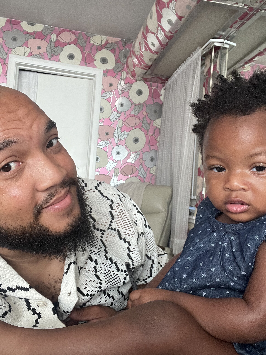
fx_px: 307
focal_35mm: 30
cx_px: 133
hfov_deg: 46.8
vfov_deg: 60.0
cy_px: 178
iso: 160
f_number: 2.2
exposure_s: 1/60
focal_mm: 2.71
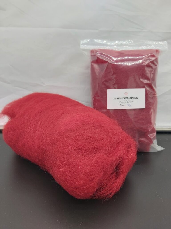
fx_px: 171
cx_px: 86
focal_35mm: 26
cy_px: 114
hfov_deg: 53.1
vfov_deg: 67.3
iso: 64
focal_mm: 3.92
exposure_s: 1/50
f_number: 1.7
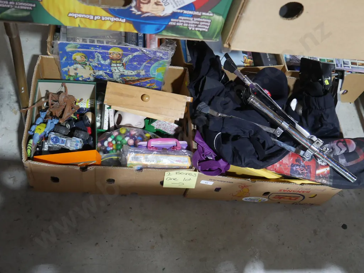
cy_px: 136
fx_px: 400
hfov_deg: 49.0
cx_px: 182
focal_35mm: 38
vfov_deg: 37.7
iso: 1250
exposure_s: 1/60
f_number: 4.1
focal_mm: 19
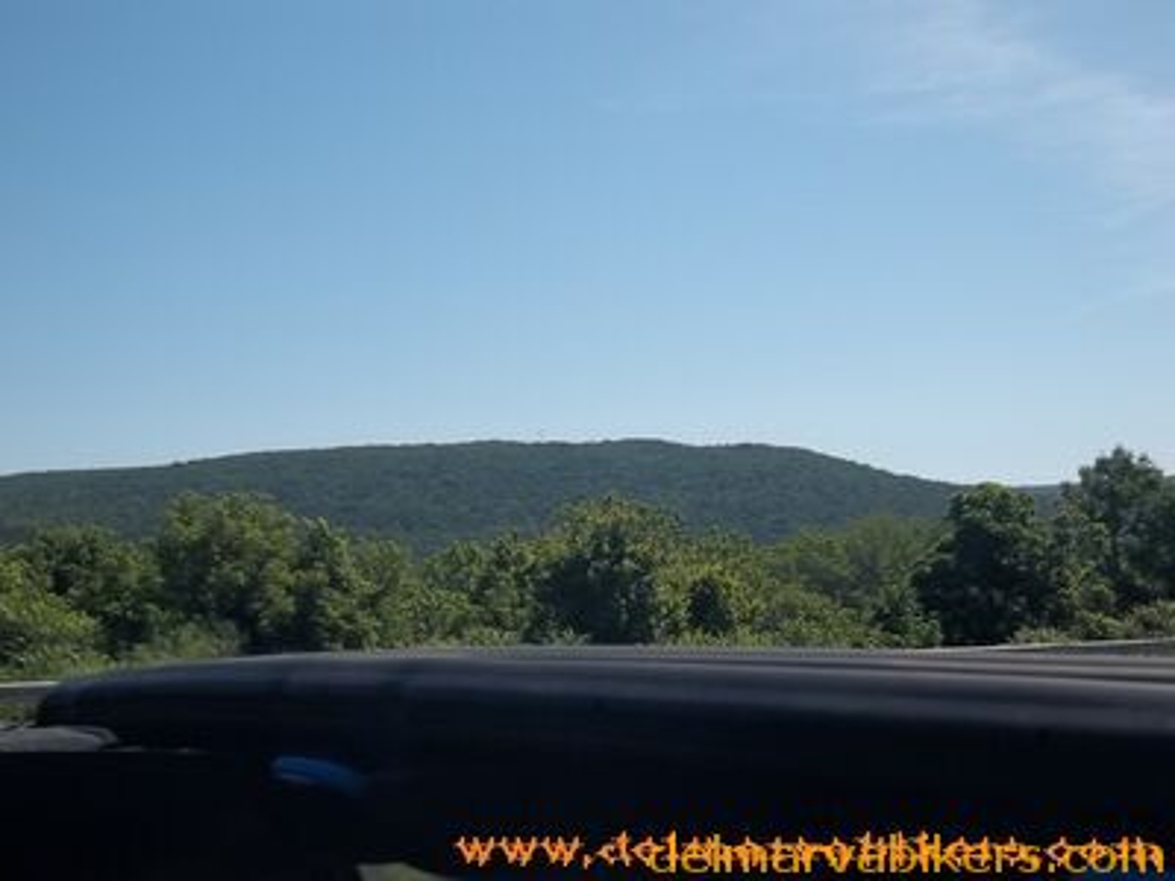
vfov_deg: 28.0
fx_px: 1765
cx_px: 588
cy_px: 440
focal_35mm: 52
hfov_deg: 36.8
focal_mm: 9.3
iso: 80
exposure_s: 1/125
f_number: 12.6
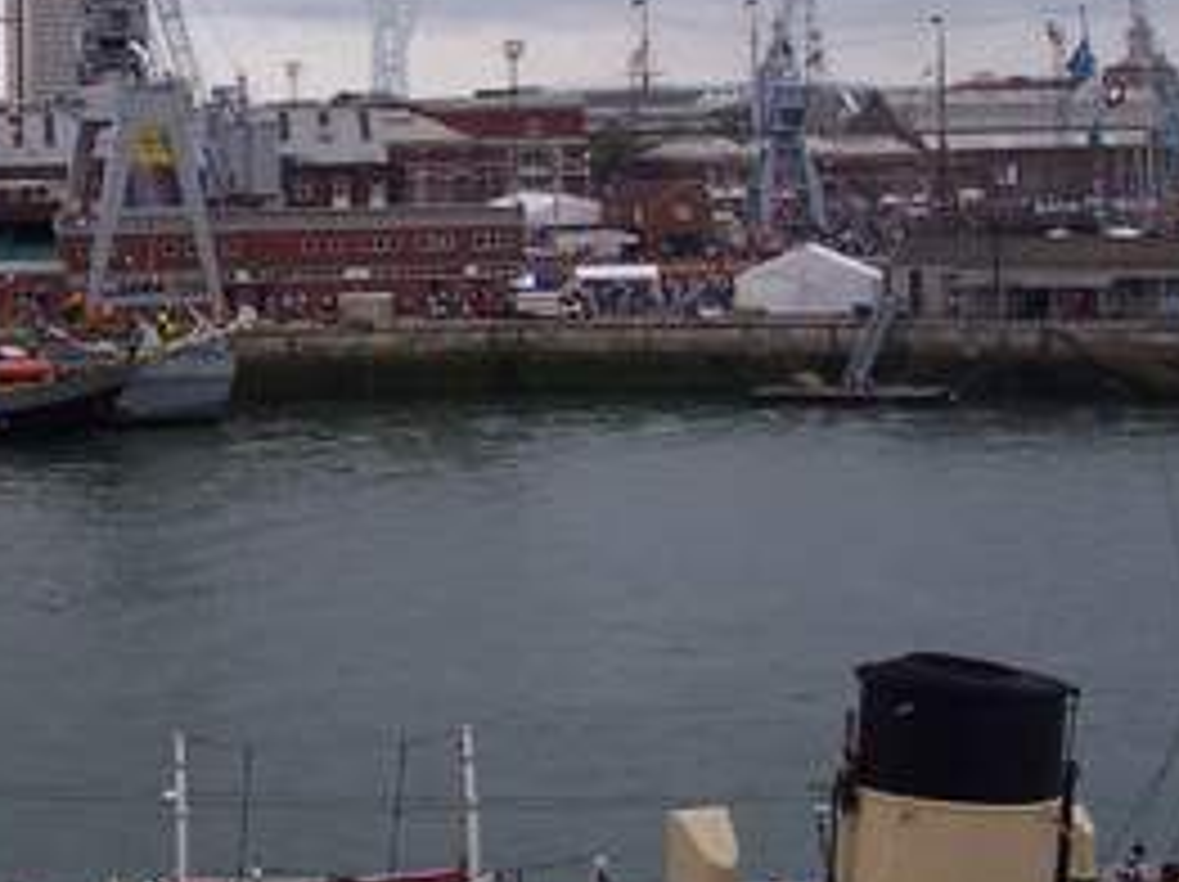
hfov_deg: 20.8
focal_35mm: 93
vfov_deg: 15.6
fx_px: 3165
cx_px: 230
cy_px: 4
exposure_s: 1/700
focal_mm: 8
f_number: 4.8
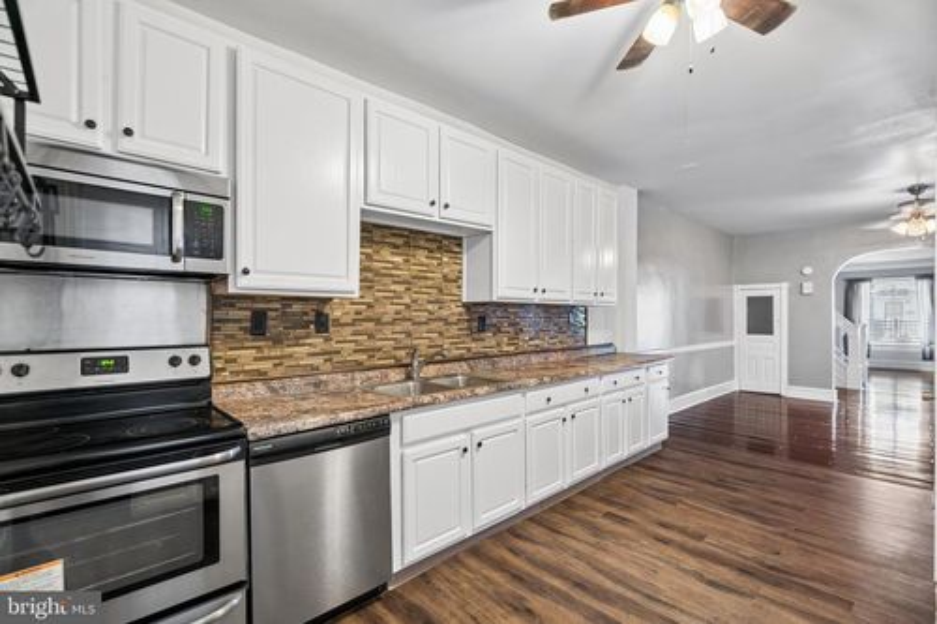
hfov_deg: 96.8
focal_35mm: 16
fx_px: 416
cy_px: 312
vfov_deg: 73.7
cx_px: 468
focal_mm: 16
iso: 250
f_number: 4
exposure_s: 1/5
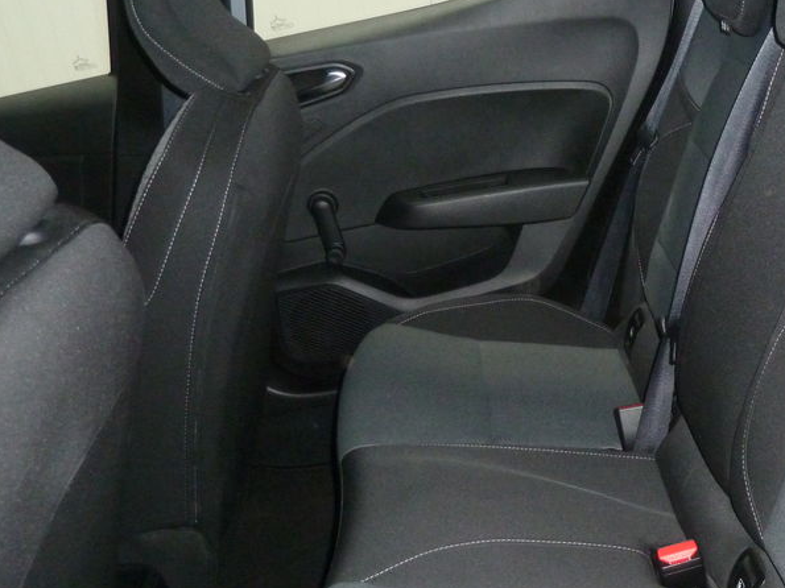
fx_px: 952
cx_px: 570
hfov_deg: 43.6
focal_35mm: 42
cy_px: 341
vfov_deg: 34.3
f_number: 3.3
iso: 320
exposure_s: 1/30
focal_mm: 4.1
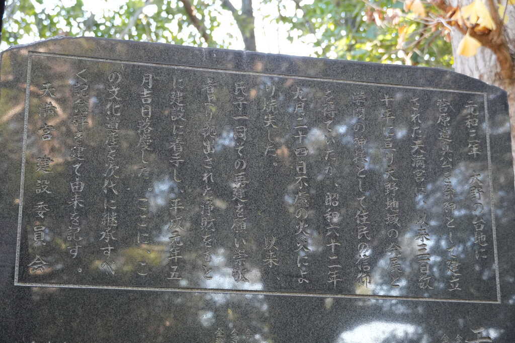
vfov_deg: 20.6
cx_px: 258
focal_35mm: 66
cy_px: 172
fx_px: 944
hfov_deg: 30.5
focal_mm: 44
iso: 2500
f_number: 5
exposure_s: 1/160
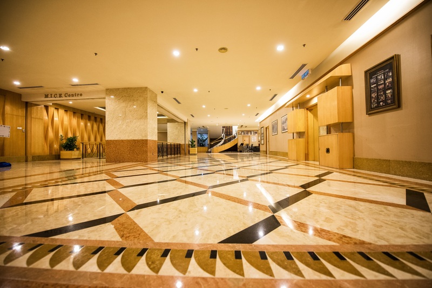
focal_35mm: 14
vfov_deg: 81.3
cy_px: 144
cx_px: 216
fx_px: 168
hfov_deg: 104.2
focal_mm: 14
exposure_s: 1/60
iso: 1600
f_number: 2.8
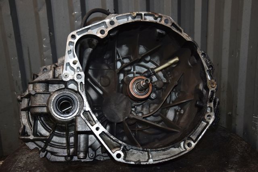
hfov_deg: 43.6
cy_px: 86
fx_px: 322
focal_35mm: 45
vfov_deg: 29.8
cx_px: 129
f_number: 5
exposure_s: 1/60
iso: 800
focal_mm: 30
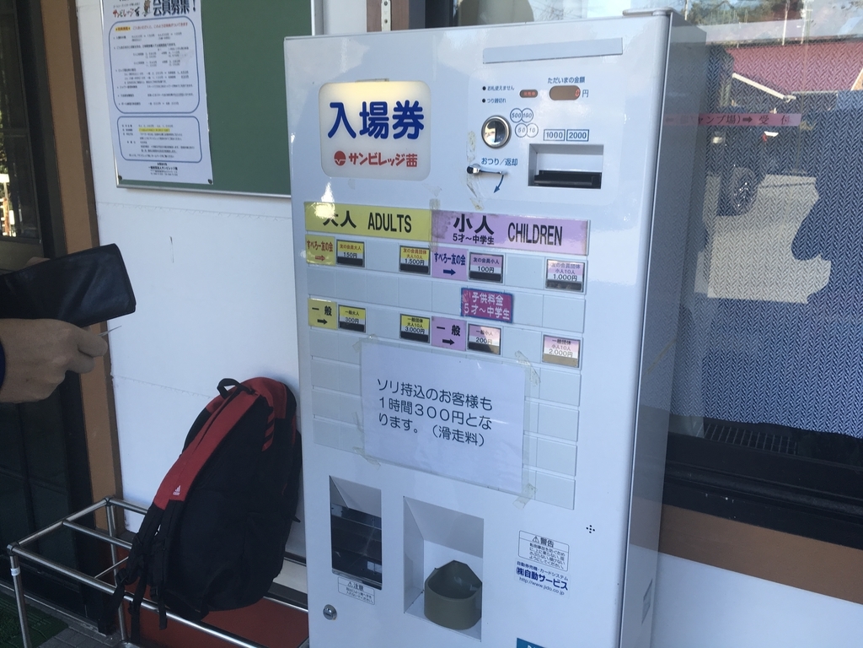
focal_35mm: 29
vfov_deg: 48.2
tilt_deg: -13.8
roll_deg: -1.1
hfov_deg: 61.7
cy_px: 324
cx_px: 432
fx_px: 723
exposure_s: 1/120
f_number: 2.2
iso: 32
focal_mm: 4.15
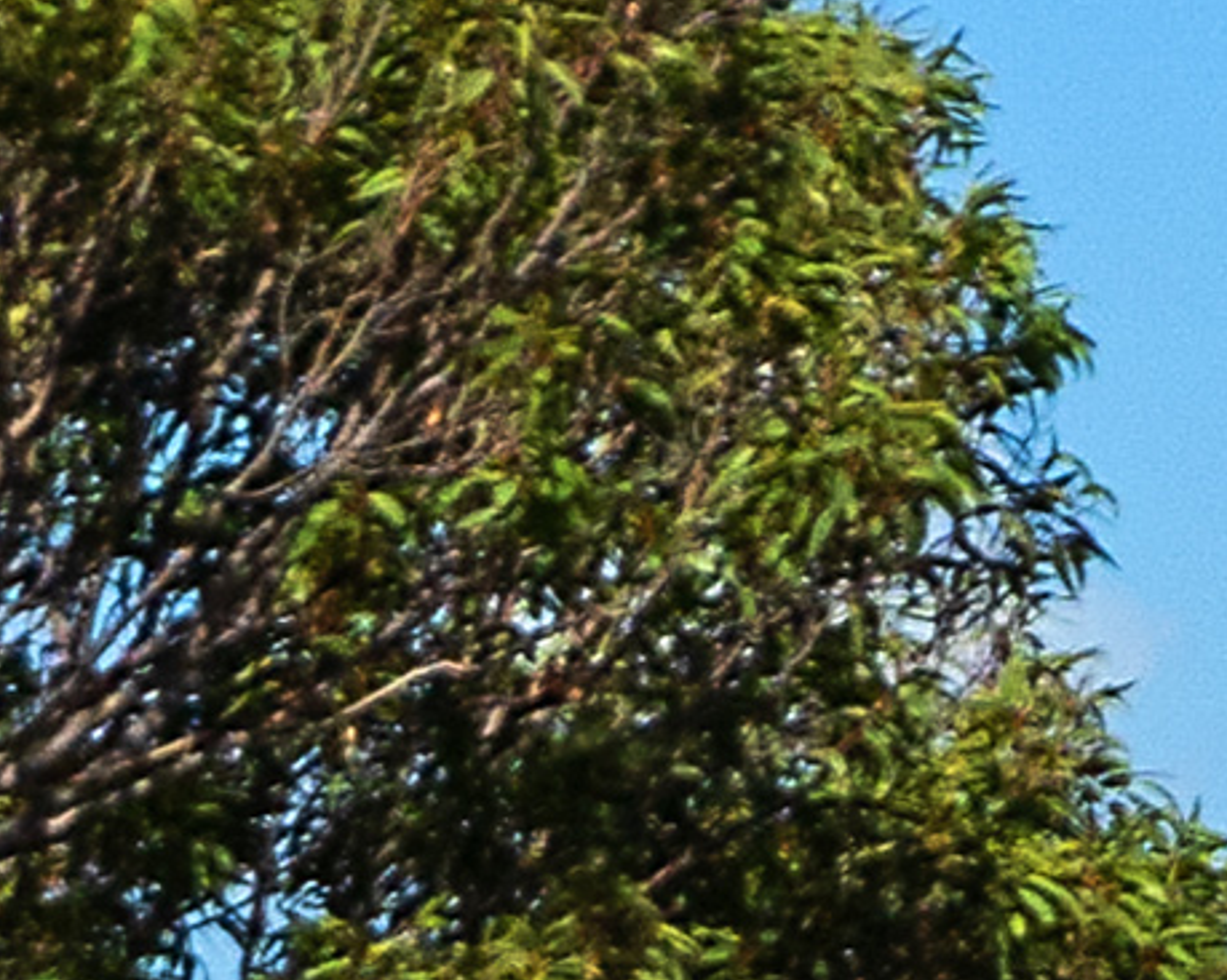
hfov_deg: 2.2
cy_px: 903
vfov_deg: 1.7
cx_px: 2743
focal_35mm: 887
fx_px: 32204
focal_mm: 70
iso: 400
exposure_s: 1/6000
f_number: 11
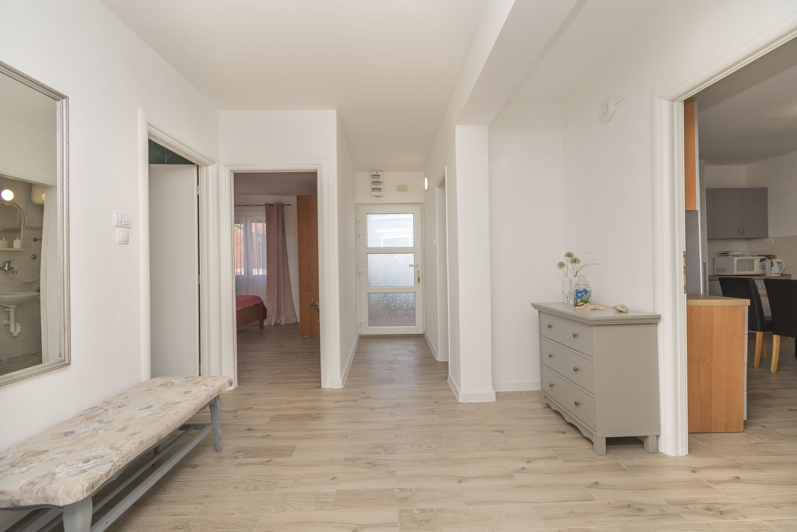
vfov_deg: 77.3
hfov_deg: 100.4
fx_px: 332
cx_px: 398
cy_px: 266
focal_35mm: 15
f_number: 8
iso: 100
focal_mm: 10
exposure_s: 1/100
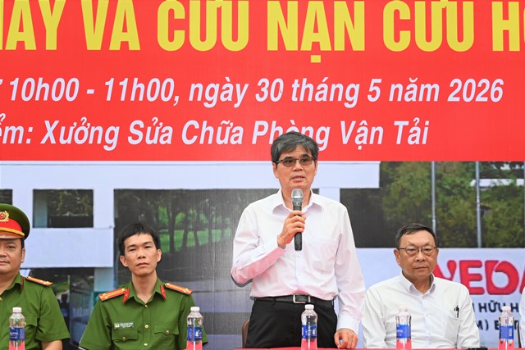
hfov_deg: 26.0
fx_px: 1138
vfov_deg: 17.5
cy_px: 175
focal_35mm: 78
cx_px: 262
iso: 200
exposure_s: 1/160
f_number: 4.8
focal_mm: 52
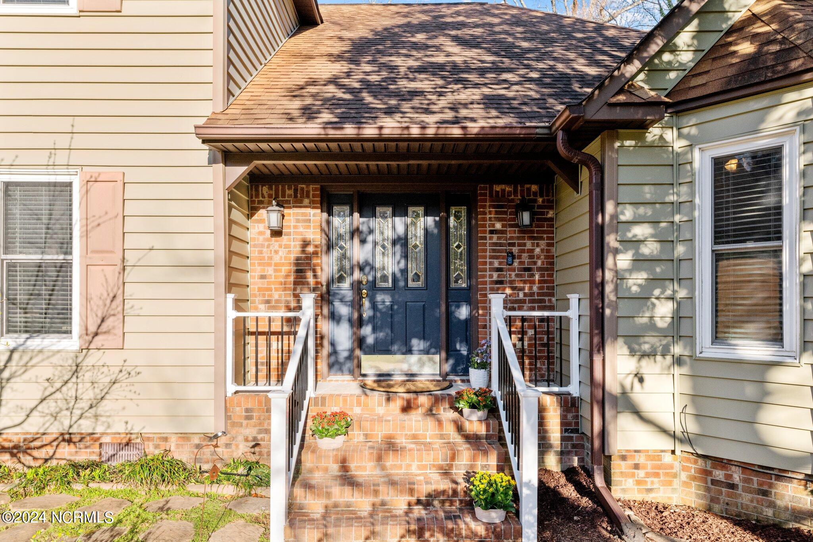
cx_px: 406
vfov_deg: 53.1
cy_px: 271
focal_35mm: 24
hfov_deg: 73.7
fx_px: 542
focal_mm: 24
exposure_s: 1/640
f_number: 9
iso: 640
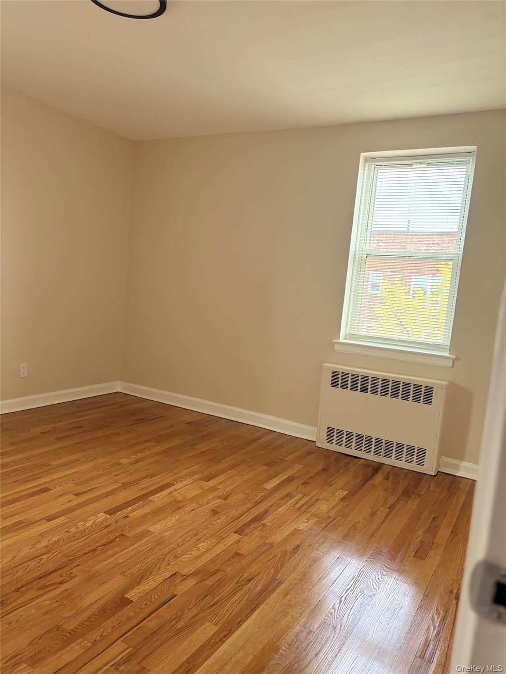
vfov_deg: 67.3
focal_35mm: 26
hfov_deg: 53.1
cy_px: 337
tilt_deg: -5.8
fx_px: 507
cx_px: 253
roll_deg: -5.2
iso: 125
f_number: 1.6
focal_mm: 5.96
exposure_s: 1/167
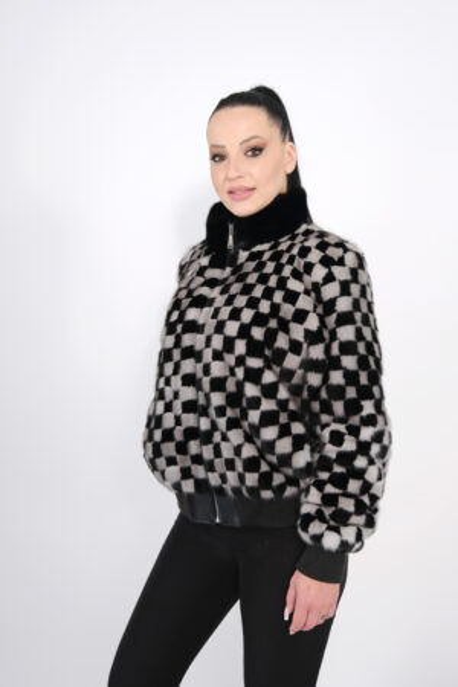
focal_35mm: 44
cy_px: 344
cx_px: 229
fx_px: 840
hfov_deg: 30.5
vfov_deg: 44.5
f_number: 2.8
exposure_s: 1/100
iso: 200
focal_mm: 29.2
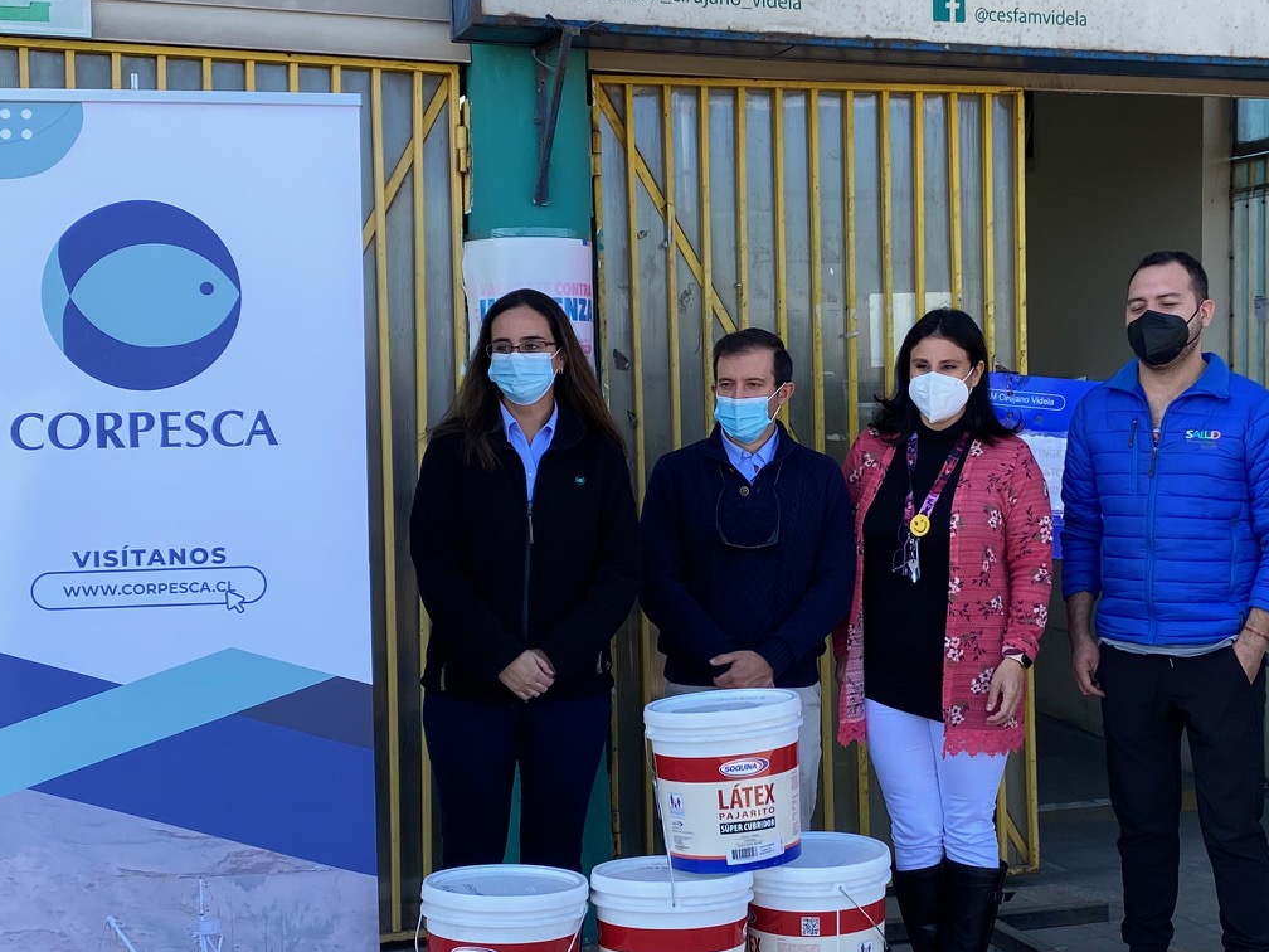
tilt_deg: -4.4
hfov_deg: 36.7
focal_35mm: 52
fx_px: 1906
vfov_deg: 28.0
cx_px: 725
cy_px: 515
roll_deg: +2.1
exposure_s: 1/571
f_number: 1.8
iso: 32
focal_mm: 4.25
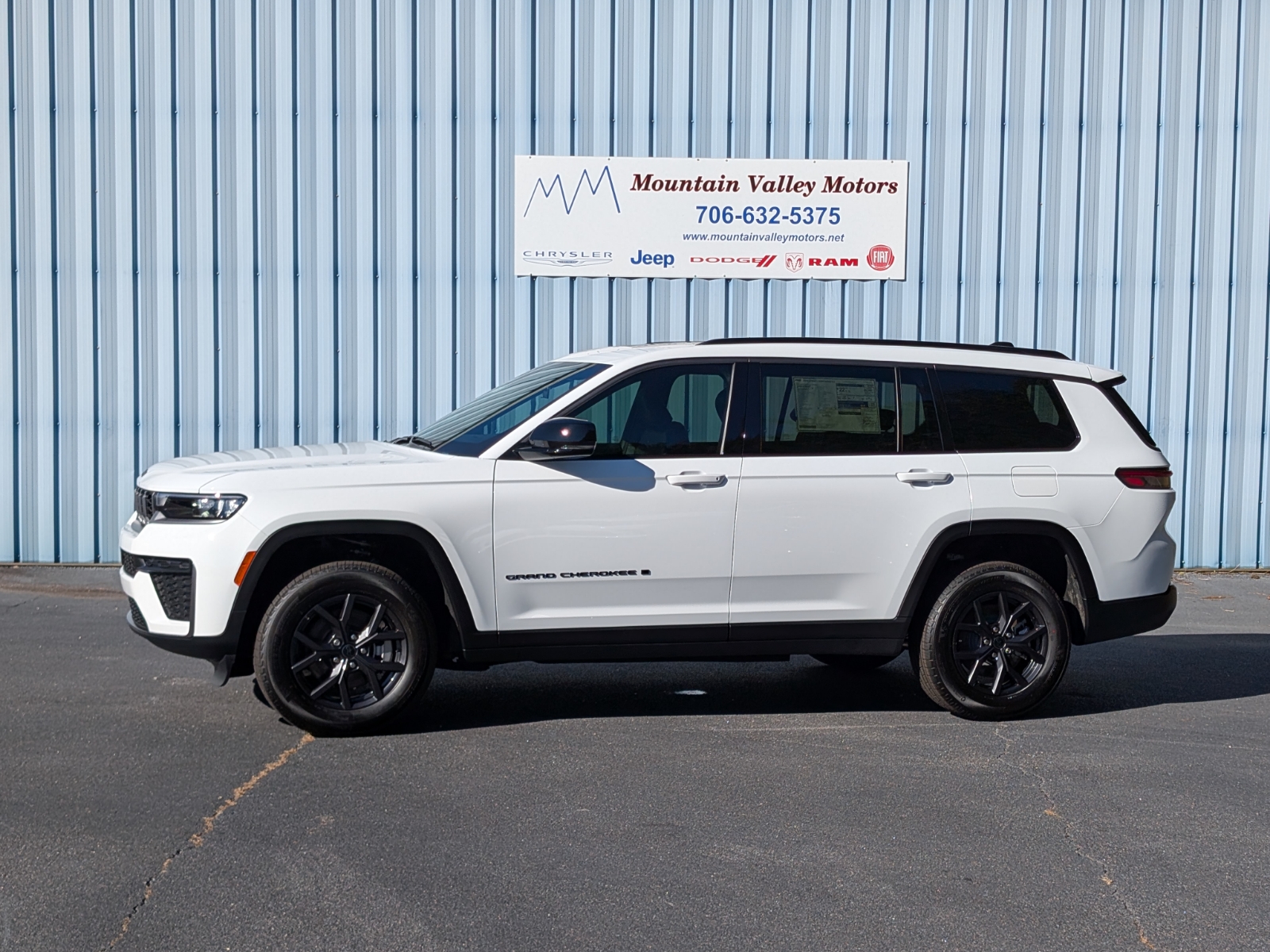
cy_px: 476
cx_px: 635
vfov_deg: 29.7
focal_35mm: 49
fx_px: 1798
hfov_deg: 38.9
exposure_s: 1/1631
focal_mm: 6.9
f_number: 1.68
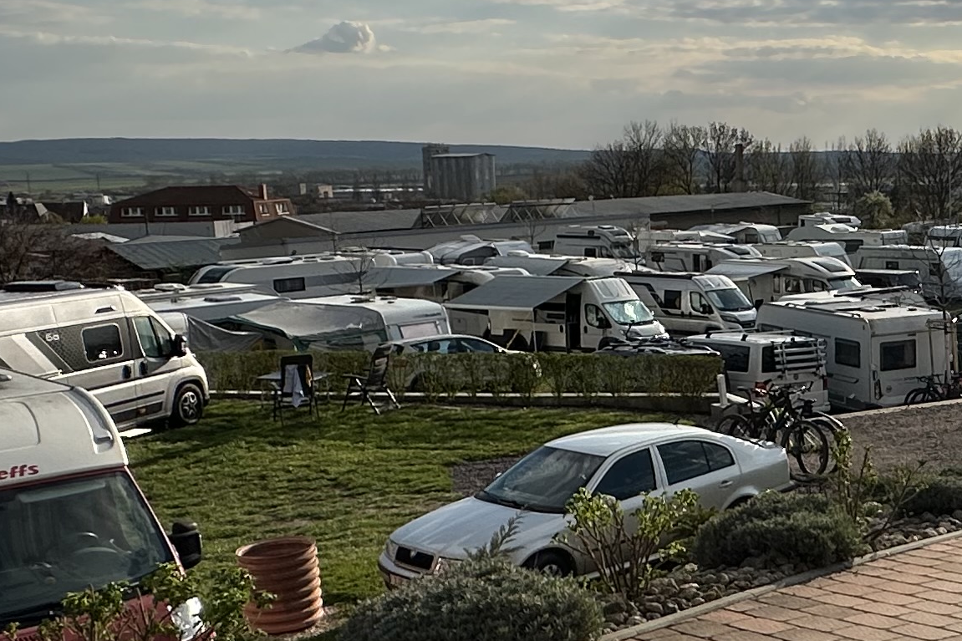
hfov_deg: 35.5
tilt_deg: -10.7
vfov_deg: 26.5
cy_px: 350
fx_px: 1363
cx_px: 944
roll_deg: +1.7
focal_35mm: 51
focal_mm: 2.22
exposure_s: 1/4464
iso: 50
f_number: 2.2
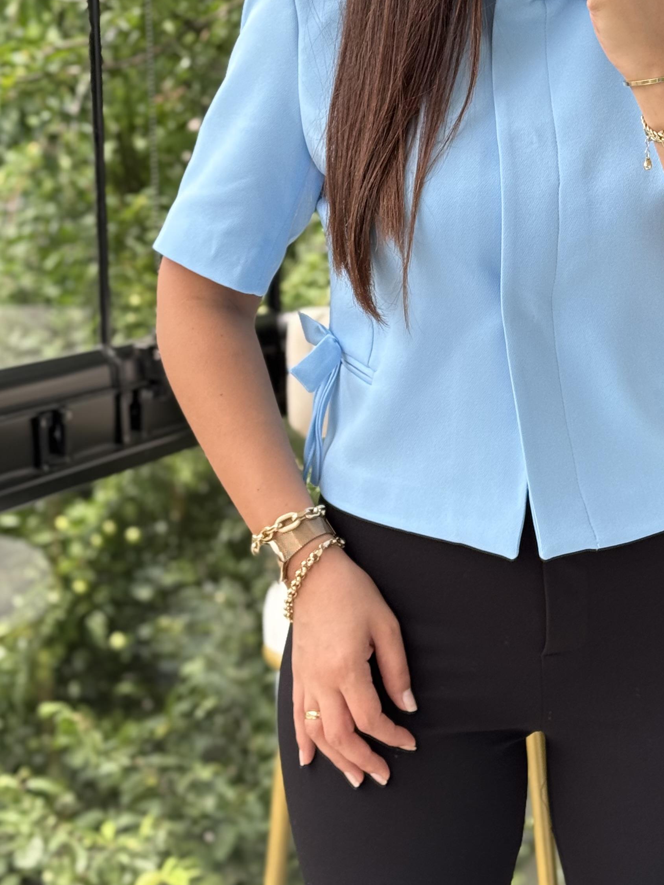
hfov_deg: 17.0
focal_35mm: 86
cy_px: 273
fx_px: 2199
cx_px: 557
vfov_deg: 22.6
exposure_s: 1/281
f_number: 1.78
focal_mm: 6.76
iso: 64
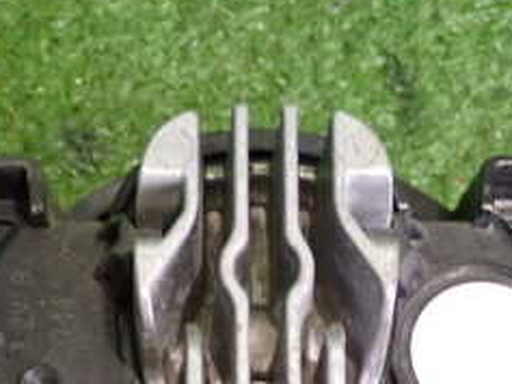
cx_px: 240
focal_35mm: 147
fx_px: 2175
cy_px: 421
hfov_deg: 13.4
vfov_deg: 10.0
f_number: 3.5
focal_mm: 10.35
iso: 1000
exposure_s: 1/15
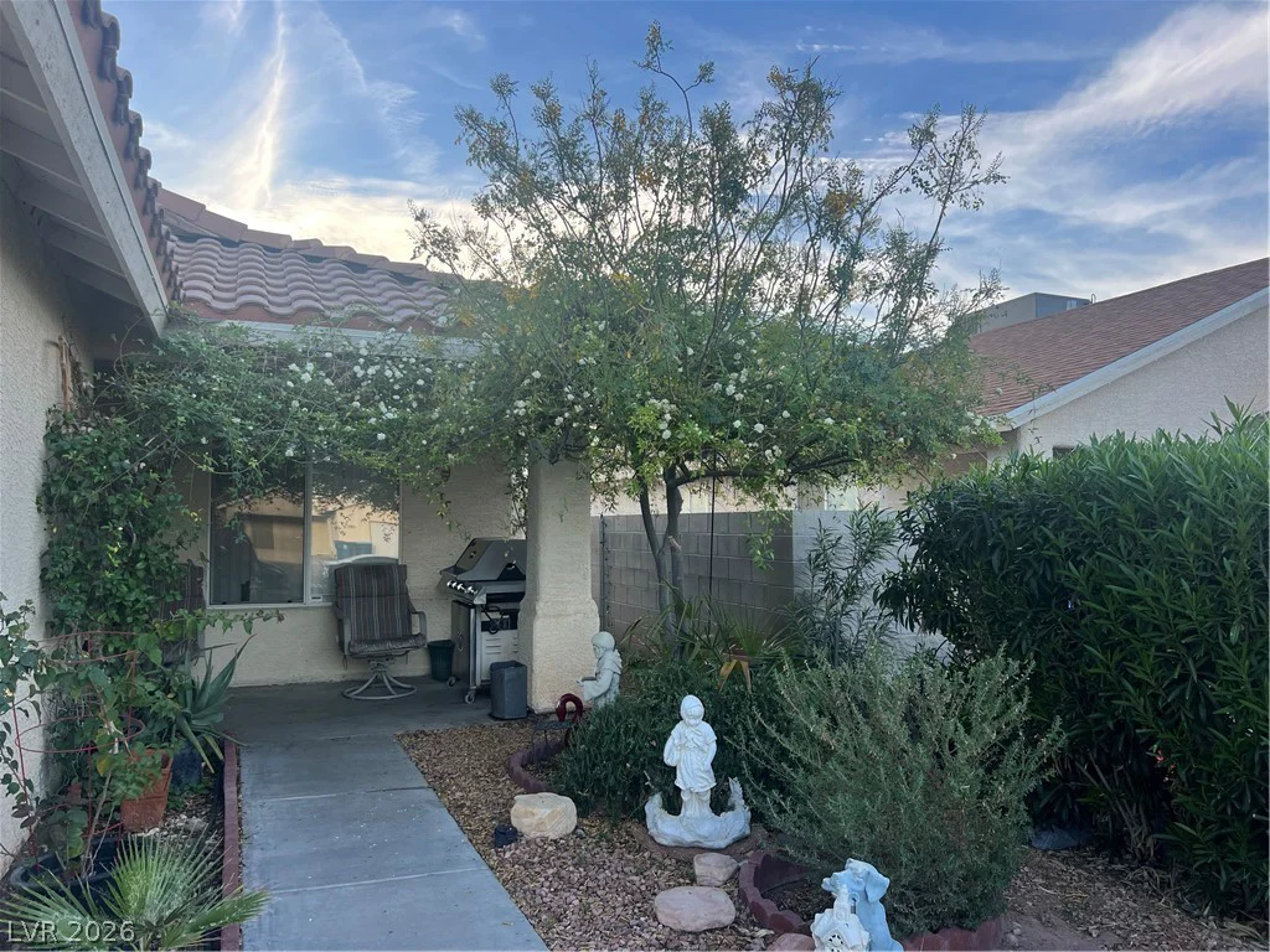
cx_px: 635
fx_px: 954
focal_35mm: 26
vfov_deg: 53.1
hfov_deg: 67.3
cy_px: 476
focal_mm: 5.7
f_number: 1.5
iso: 50
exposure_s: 1/621
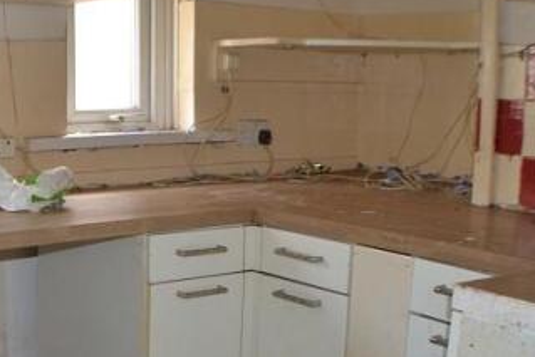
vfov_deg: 18.4
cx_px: 106
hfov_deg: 26.8
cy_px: 234
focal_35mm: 74
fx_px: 1100
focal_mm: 24
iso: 800
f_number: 4
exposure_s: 1/60
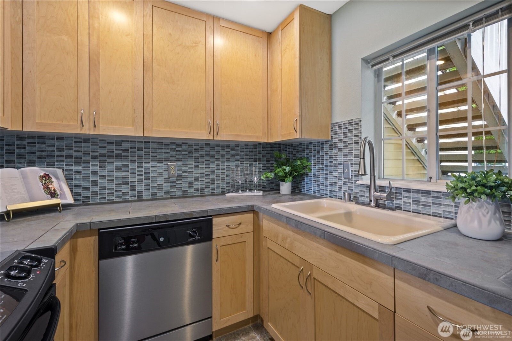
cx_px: 256
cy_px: 170
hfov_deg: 100.4
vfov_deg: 77.3
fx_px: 213
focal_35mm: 15
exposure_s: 2.5
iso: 100
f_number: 10
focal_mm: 10
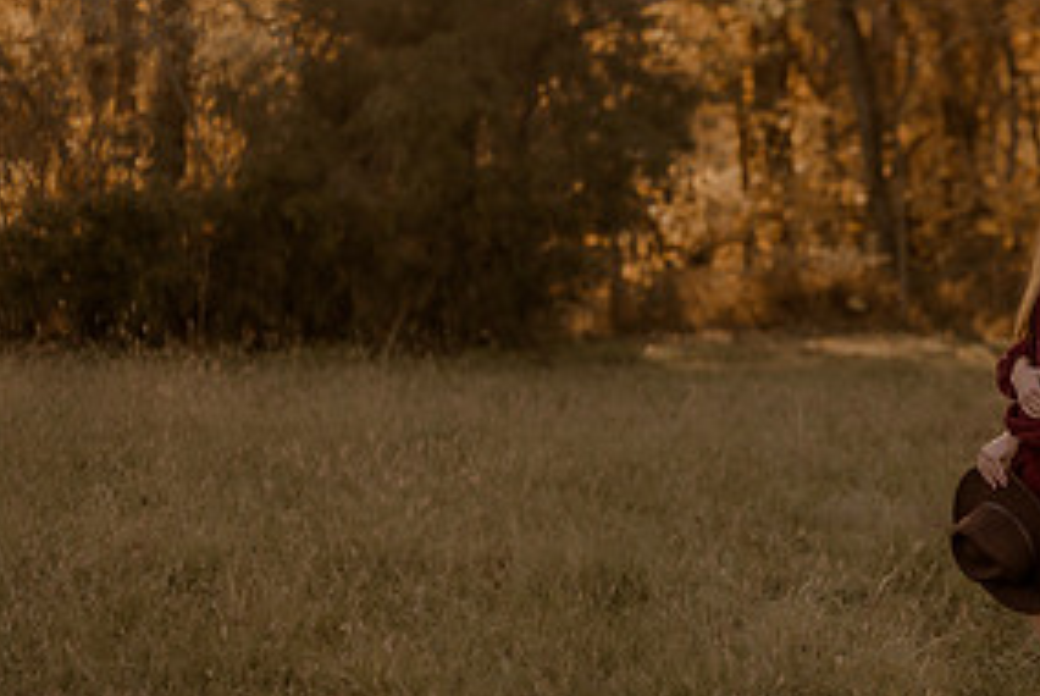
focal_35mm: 102
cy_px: 452
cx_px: 967
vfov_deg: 13.4
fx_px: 2950
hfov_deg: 19.6
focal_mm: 50
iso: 250
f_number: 1.8
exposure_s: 1/800
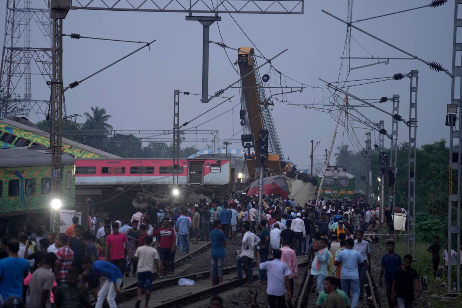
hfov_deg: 11.1
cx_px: 231
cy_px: 154
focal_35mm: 186
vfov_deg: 7.4
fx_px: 2387
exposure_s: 1/125
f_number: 3.5
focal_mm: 186
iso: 400
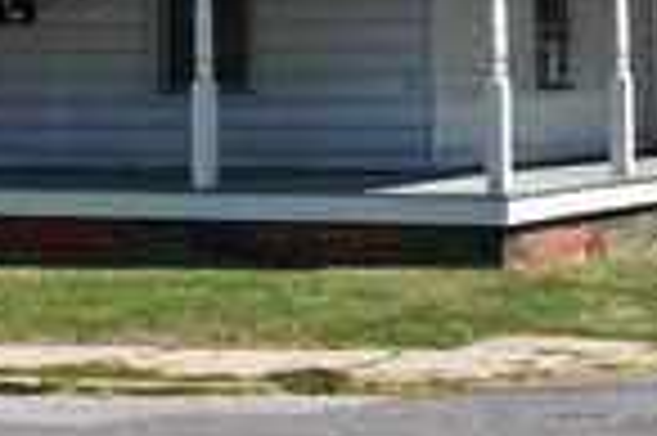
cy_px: -133
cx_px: 374
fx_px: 2912
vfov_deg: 8.5
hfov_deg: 12.9
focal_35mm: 160
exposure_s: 1/400
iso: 200
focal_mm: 31
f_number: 10
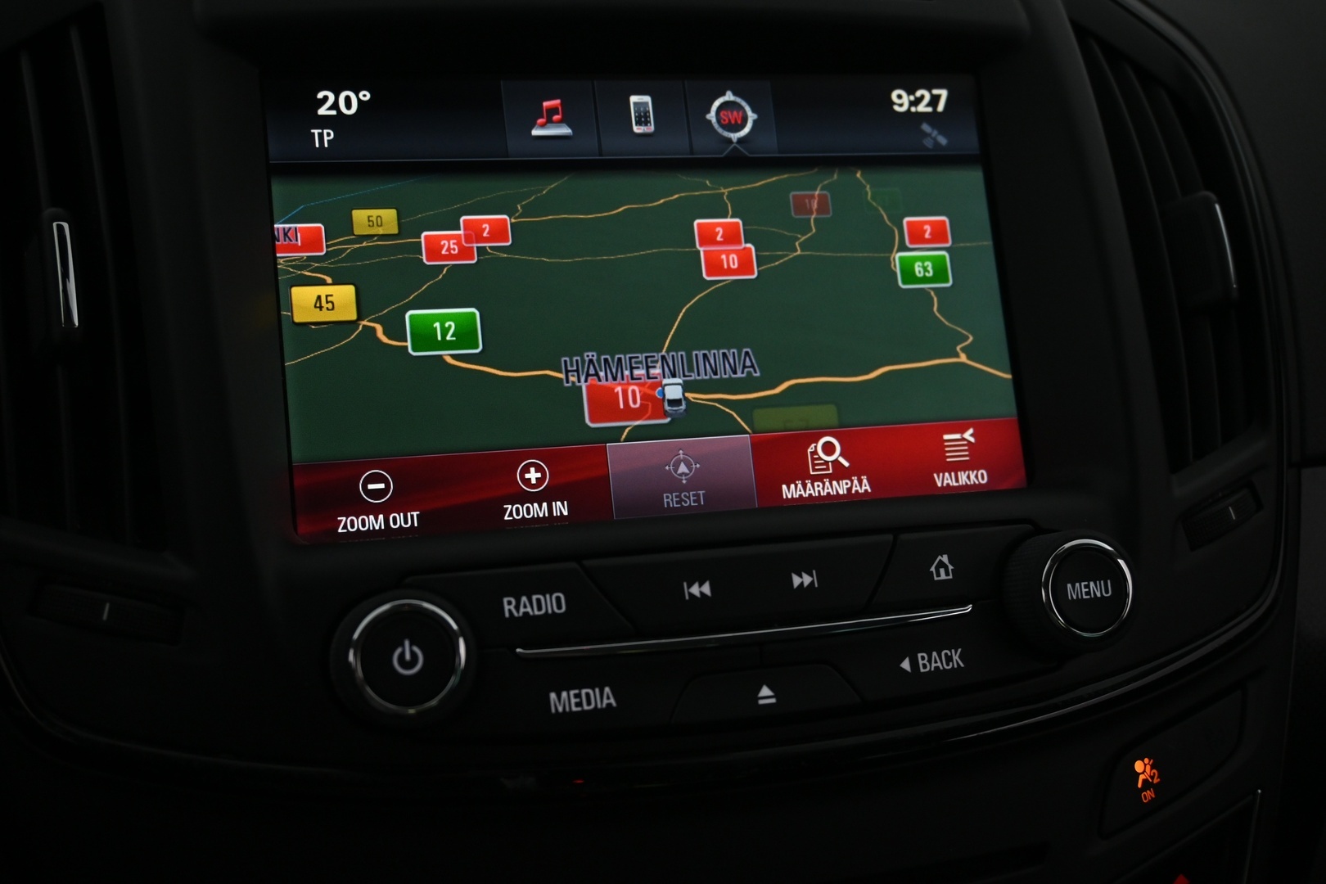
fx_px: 1547
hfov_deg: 46.4
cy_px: 442
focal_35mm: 42
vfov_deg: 31.9
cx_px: 663
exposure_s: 1/50
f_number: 4.5
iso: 1000
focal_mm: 28
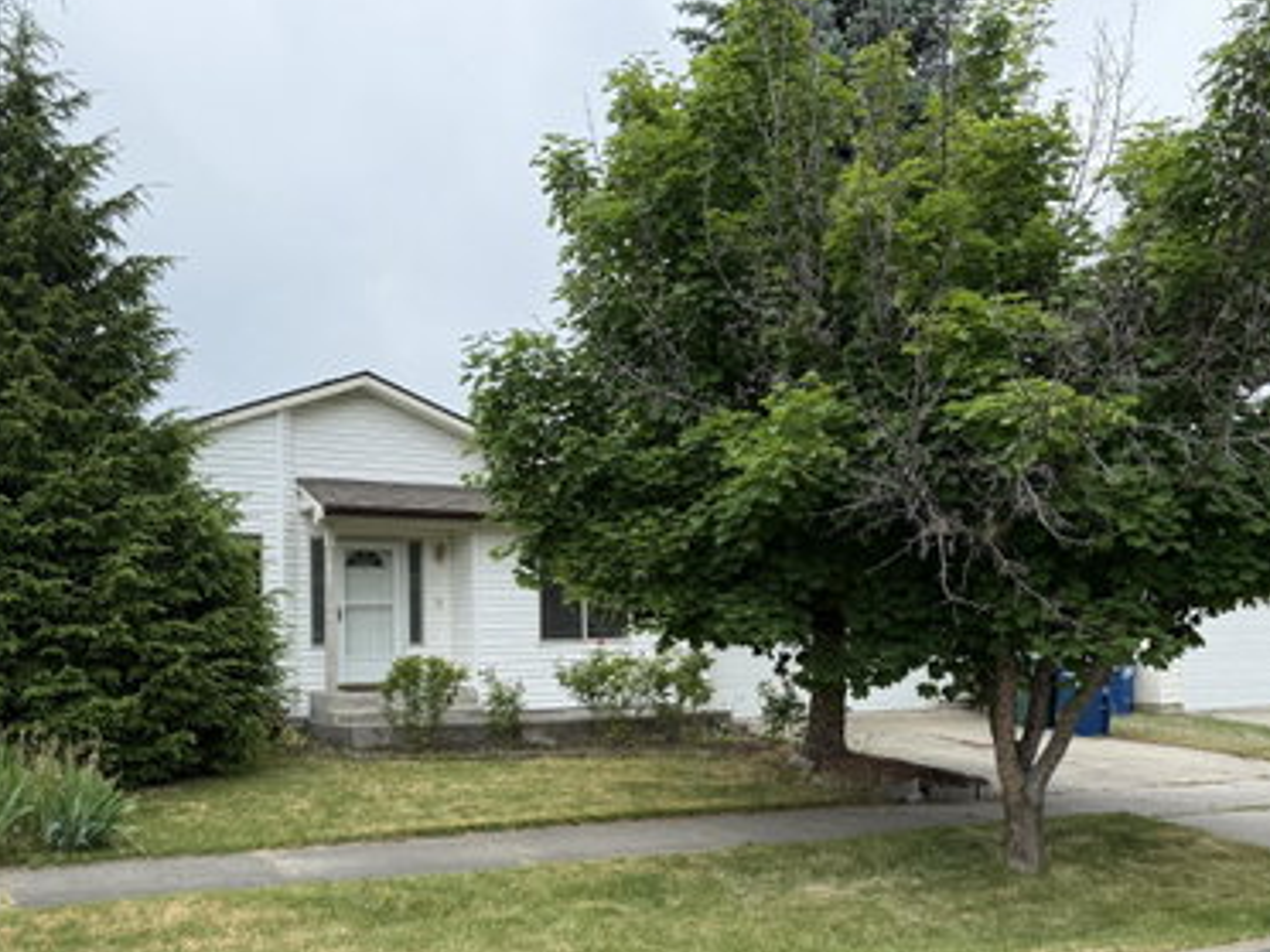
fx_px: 1211
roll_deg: +1.0
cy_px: 601
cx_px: 611
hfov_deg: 55.3
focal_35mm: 33
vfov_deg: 42.6
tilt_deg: +1.9
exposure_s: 1/1250
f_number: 1.78
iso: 100
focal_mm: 6.76
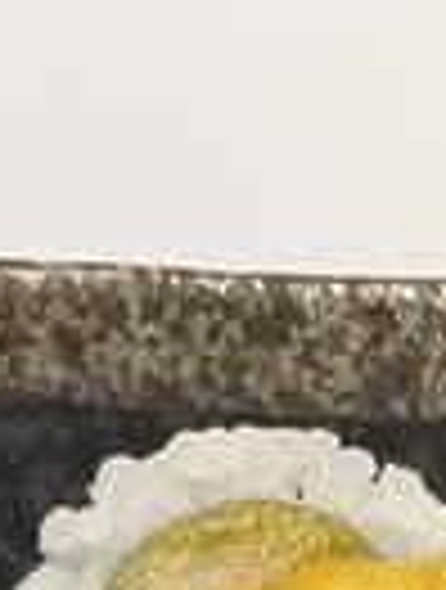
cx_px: 491
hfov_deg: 10.2
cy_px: 1574
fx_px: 2479
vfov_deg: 10.8
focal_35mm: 145
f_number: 1.6
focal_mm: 5.1
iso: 100
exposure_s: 1/60
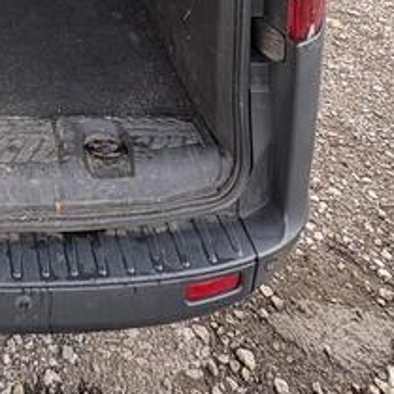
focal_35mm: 53
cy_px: -230
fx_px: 682
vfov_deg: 23.8
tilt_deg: -5.2
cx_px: -66
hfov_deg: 28.5
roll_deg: -1.0
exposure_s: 1/136
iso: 80
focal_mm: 2.22
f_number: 2.2
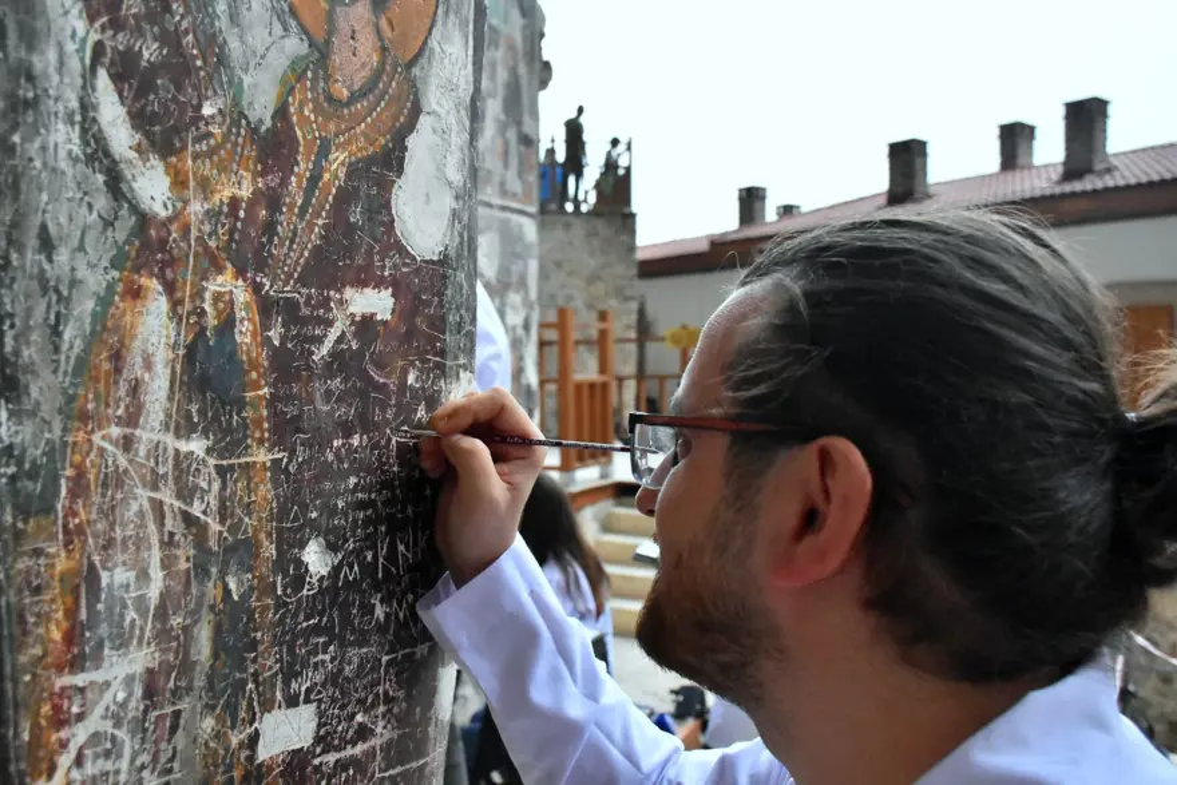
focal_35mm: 30
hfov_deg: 61.9
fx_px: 981
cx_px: 588
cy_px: 392
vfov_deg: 43.6
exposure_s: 1/3200
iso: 4000
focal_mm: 20
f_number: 5
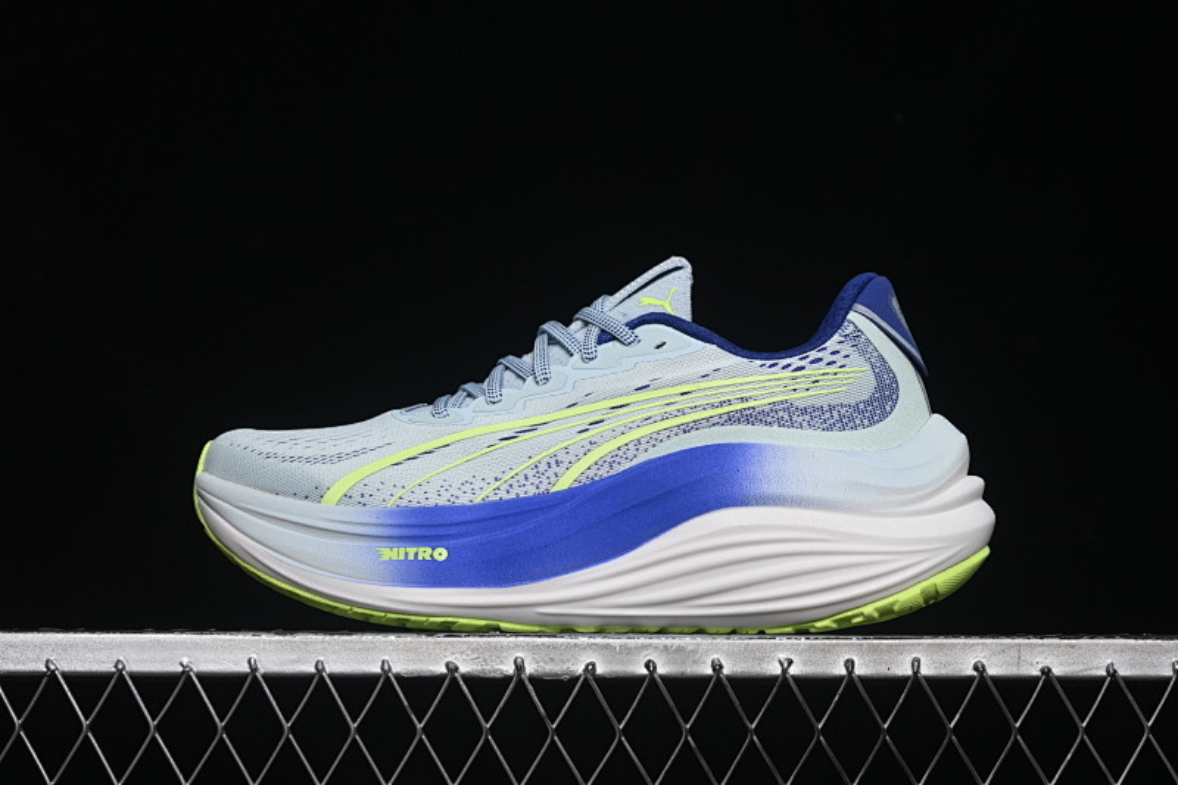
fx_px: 2454
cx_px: 589
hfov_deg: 27.0
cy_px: 392
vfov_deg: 18.2
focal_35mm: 75
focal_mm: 50
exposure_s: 1/60
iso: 160
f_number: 7.1
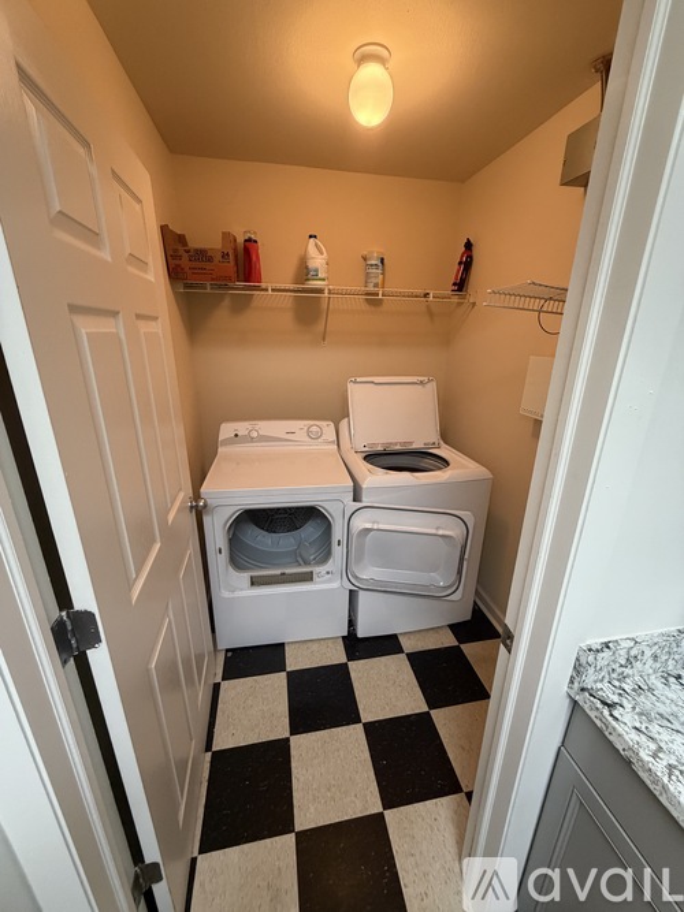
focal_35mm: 14
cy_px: 456
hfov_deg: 85.7
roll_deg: -1.5
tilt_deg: -19.4
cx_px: 342
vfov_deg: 102.1
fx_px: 369
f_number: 2.2
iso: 400
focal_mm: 2.22
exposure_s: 1/60
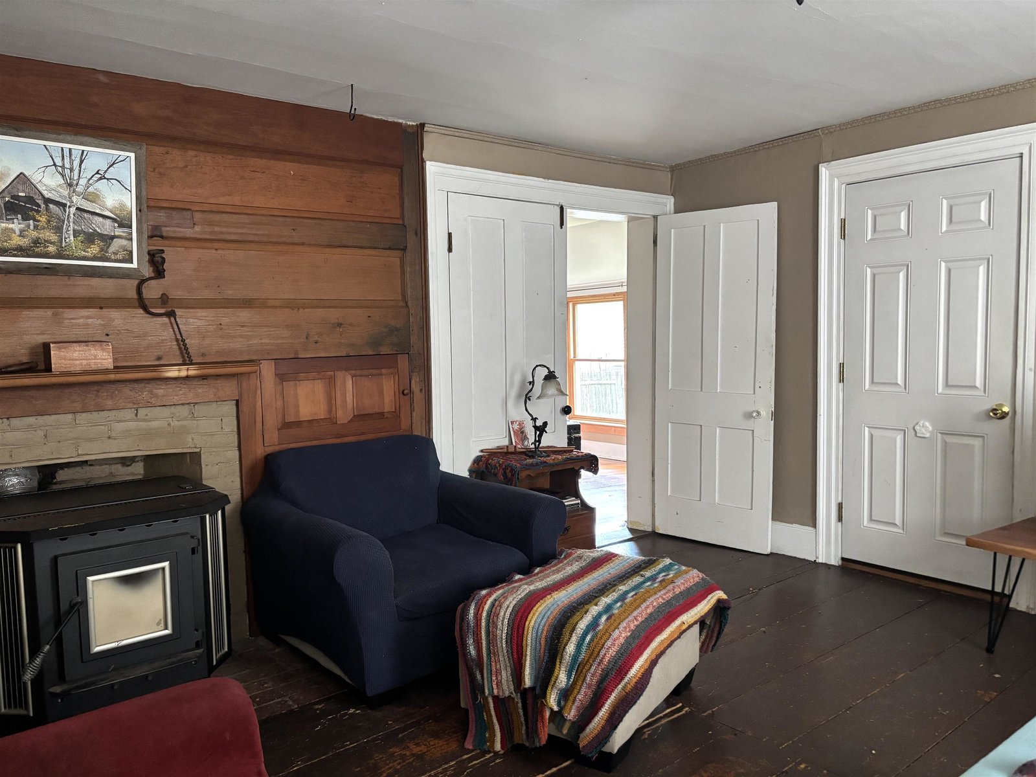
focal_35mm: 26
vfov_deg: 53.1
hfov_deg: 67.3
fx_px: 778
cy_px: 388
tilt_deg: -5.2
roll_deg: +1.0
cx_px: 518
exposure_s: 1/40
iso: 640
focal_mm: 5.96
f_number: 1.6
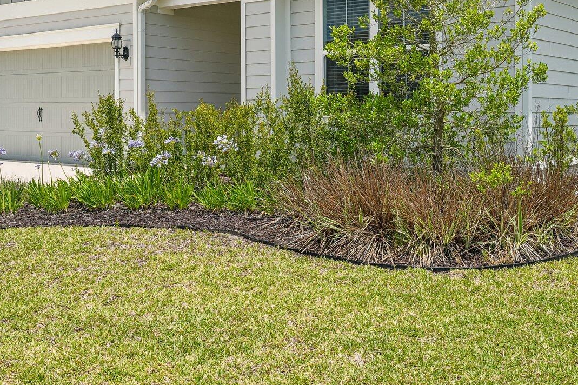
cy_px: 116
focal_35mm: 46
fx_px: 738
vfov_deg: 28.9
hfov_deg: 42.6
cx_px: 342
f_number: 9
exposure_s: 1/80
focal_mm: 24
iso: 100
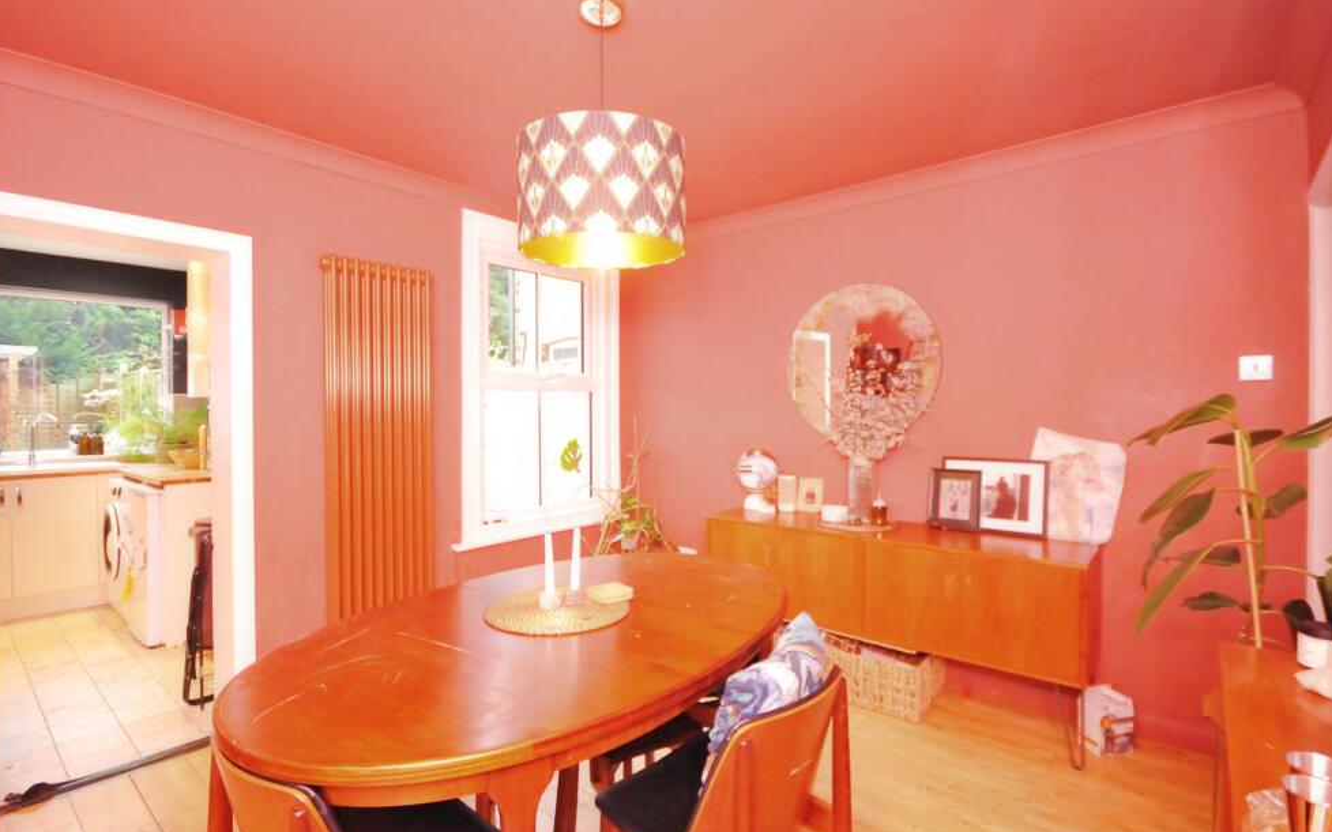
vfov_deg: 71.2
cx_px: 665
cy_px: 417
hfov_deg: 97.8
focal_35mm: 16
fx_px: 581
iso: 3200
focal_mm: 10
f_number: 7.1
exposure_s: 1/60
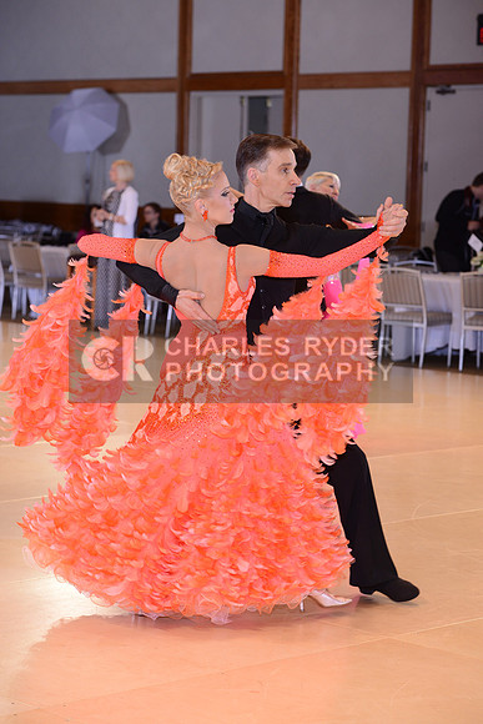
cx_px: 242
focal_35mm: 102
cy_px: 362
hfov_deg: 13.4
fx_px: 2051
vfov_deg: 20.0
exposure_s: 1/250
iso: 1000
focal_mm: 102
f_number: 5
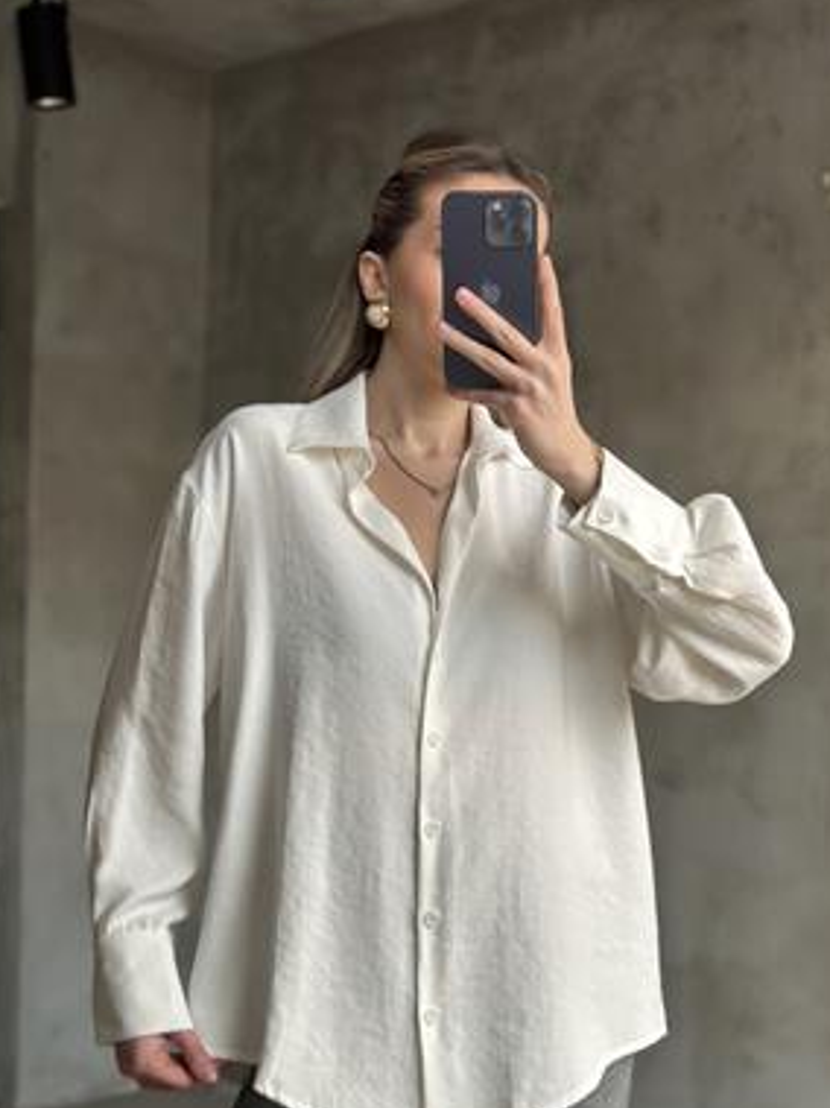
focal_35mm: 54
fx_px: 1727
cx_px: 450
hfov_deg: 27.0
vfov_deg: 35.5
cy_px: 602
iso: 160
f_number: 1.78
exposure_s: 1/60
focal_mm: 6.86
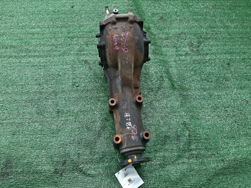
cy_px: 94
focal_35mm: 26
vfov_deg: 53.1
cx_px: 126
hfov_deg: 67.3
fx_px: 189
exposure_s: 1/50
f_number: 1.7
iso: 58
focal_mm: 3.93
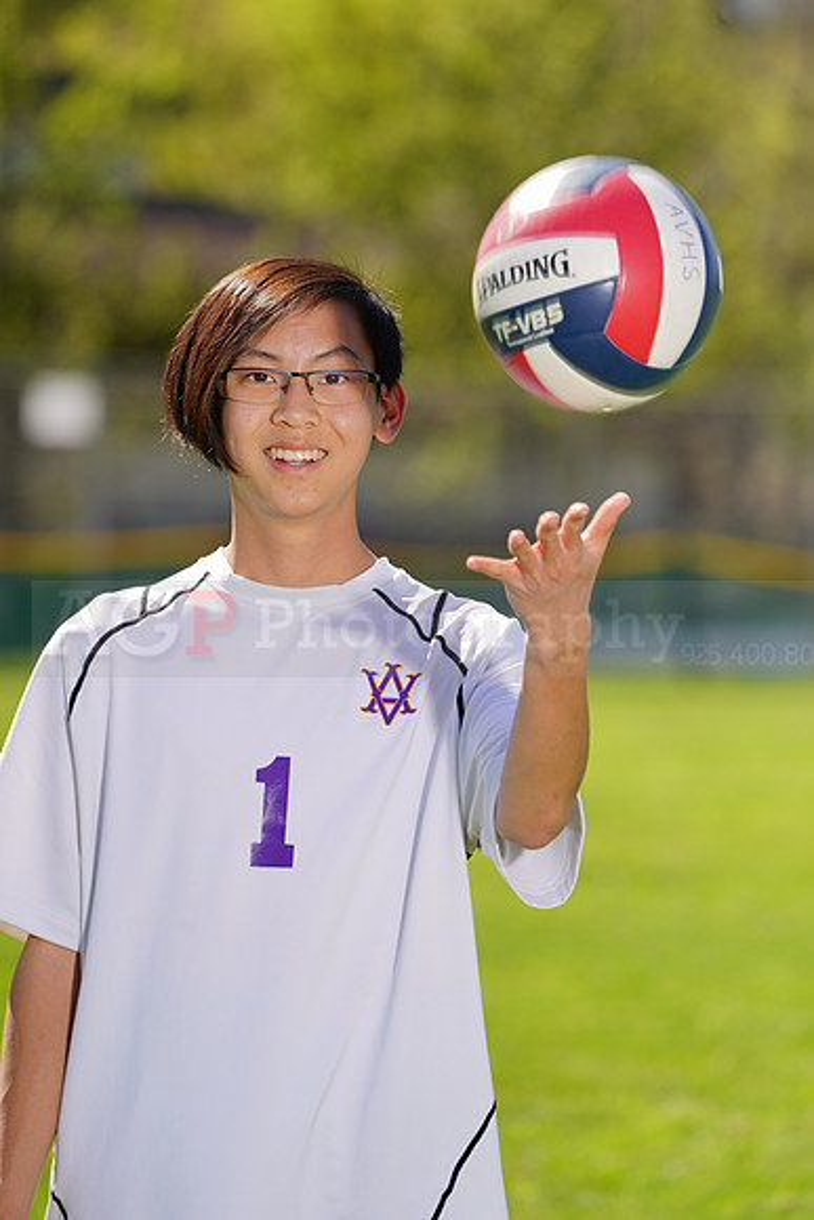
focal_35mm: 318
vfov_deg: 6.5
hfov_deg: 4.3
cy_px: 610
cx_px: 407
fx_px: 10778
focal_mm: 318
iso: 64
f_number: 7.1
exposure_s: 1/200
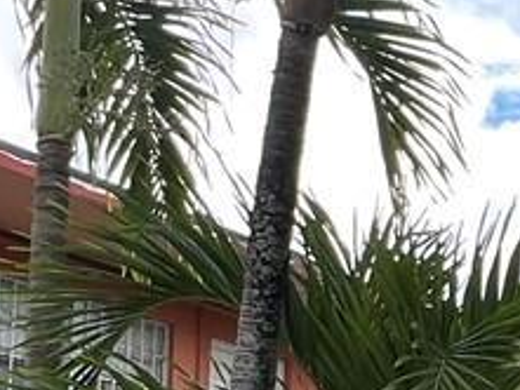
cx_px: 784
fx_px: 1413
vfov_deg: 14.6
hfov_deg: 18.4
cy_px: 601
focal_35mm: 94
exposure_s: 1/252
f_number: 1.8
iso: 32
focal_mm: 1.57
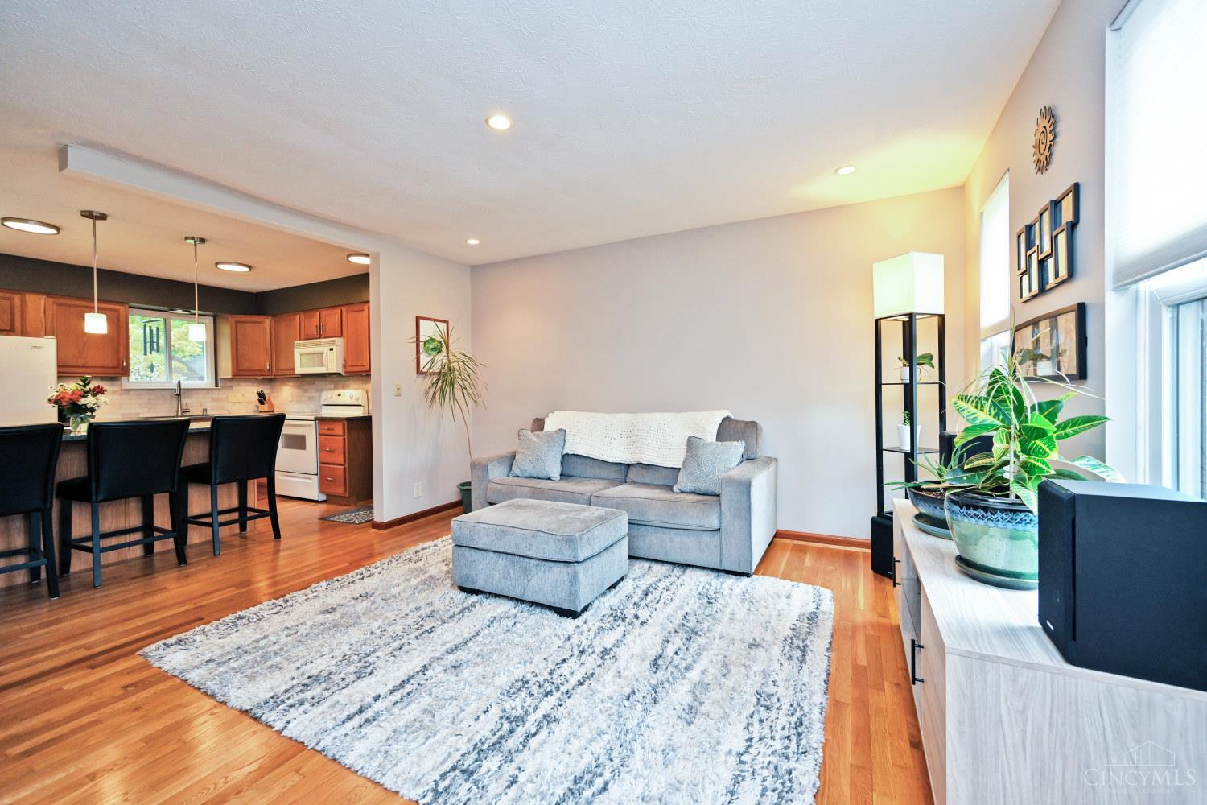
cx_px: 604
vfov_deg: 81.2
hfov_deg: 104.3
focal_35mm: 14
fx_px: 469
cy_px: 402
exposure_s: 1/60
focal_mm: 14
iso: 500
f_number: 4
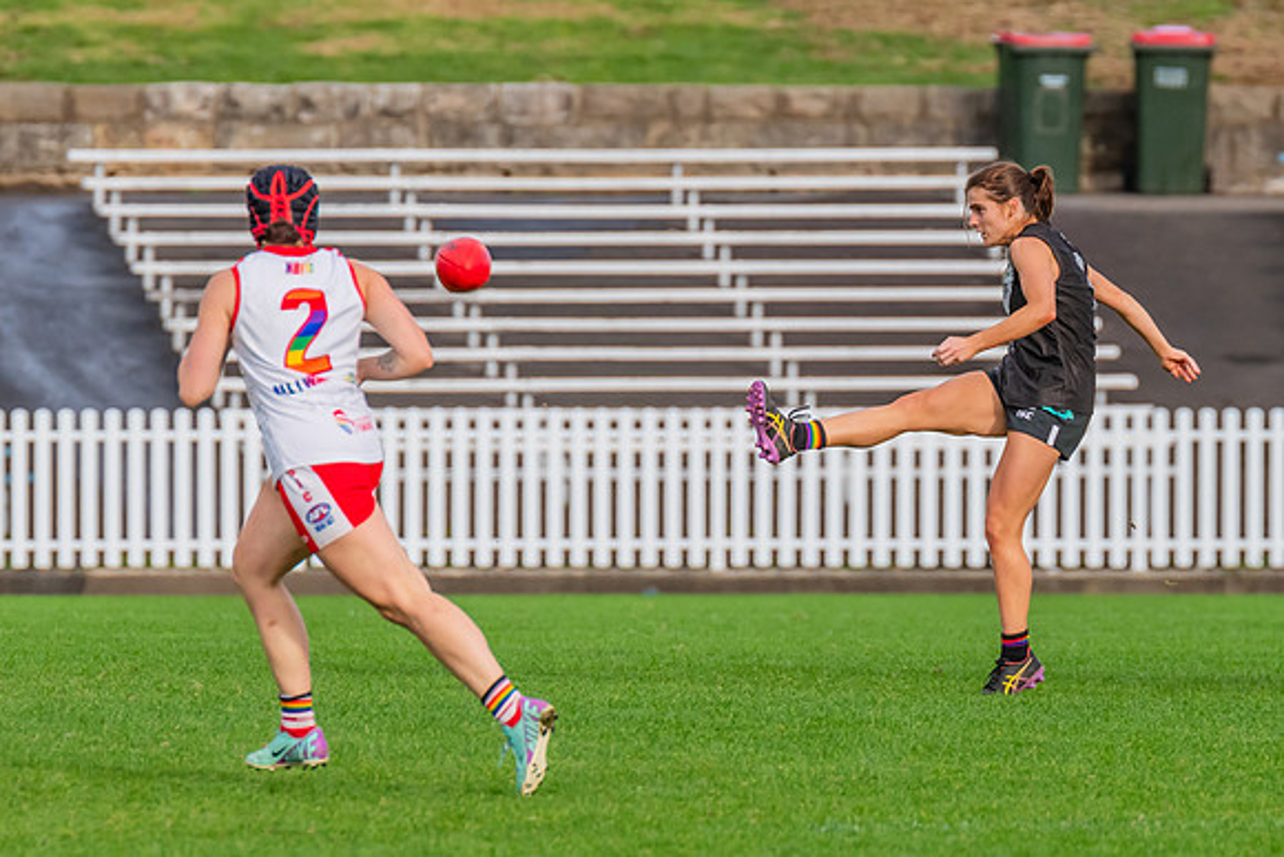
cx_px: 954
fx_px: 24277
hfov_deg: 3.0
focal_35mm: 681
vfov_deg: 2.0
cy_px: 531
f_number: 8
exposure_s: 1/1000
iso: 800
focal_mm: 420
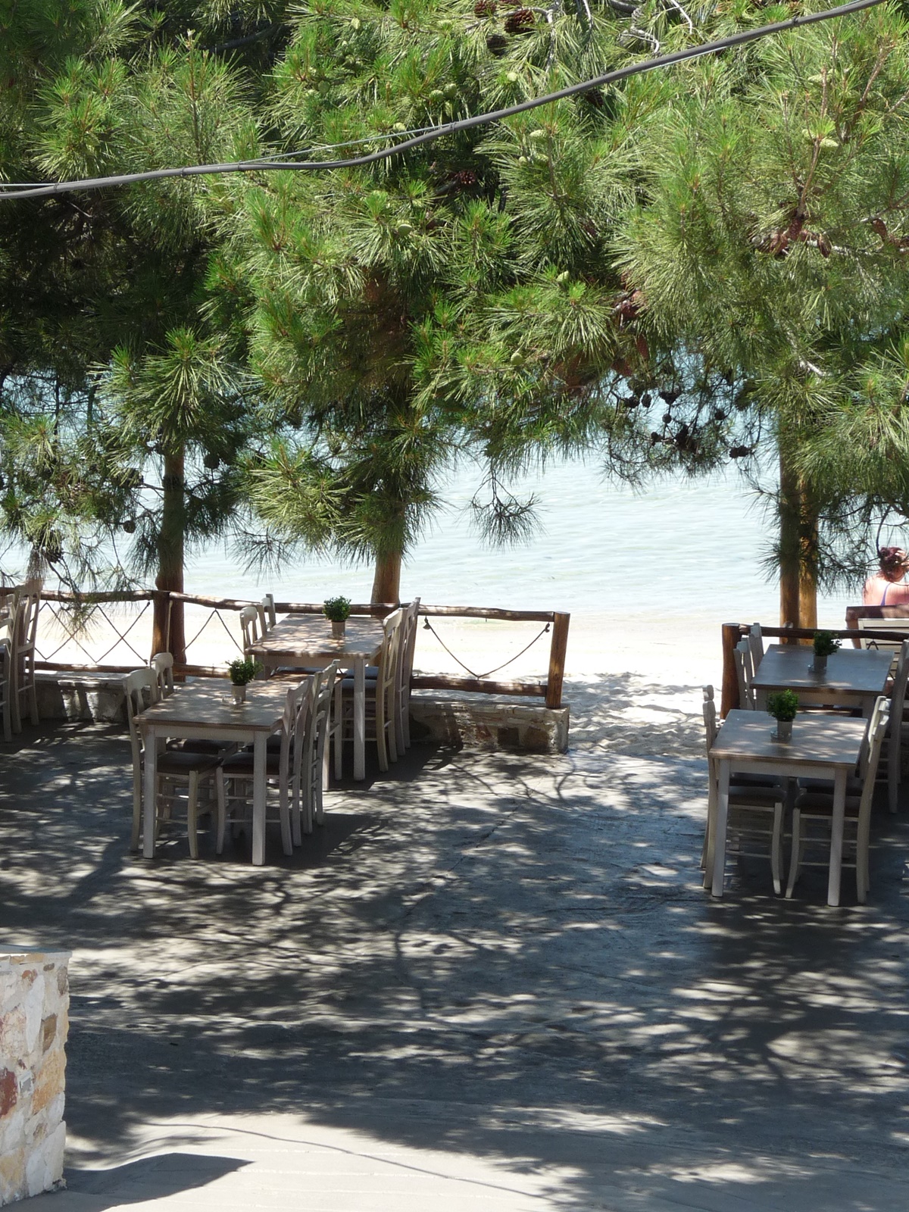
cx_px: 454
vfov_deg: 18.4
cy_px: 606
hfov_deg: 13.8
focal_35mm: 107
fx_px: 3746
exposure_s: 1/200
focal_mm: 13.3
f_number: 5
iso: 100
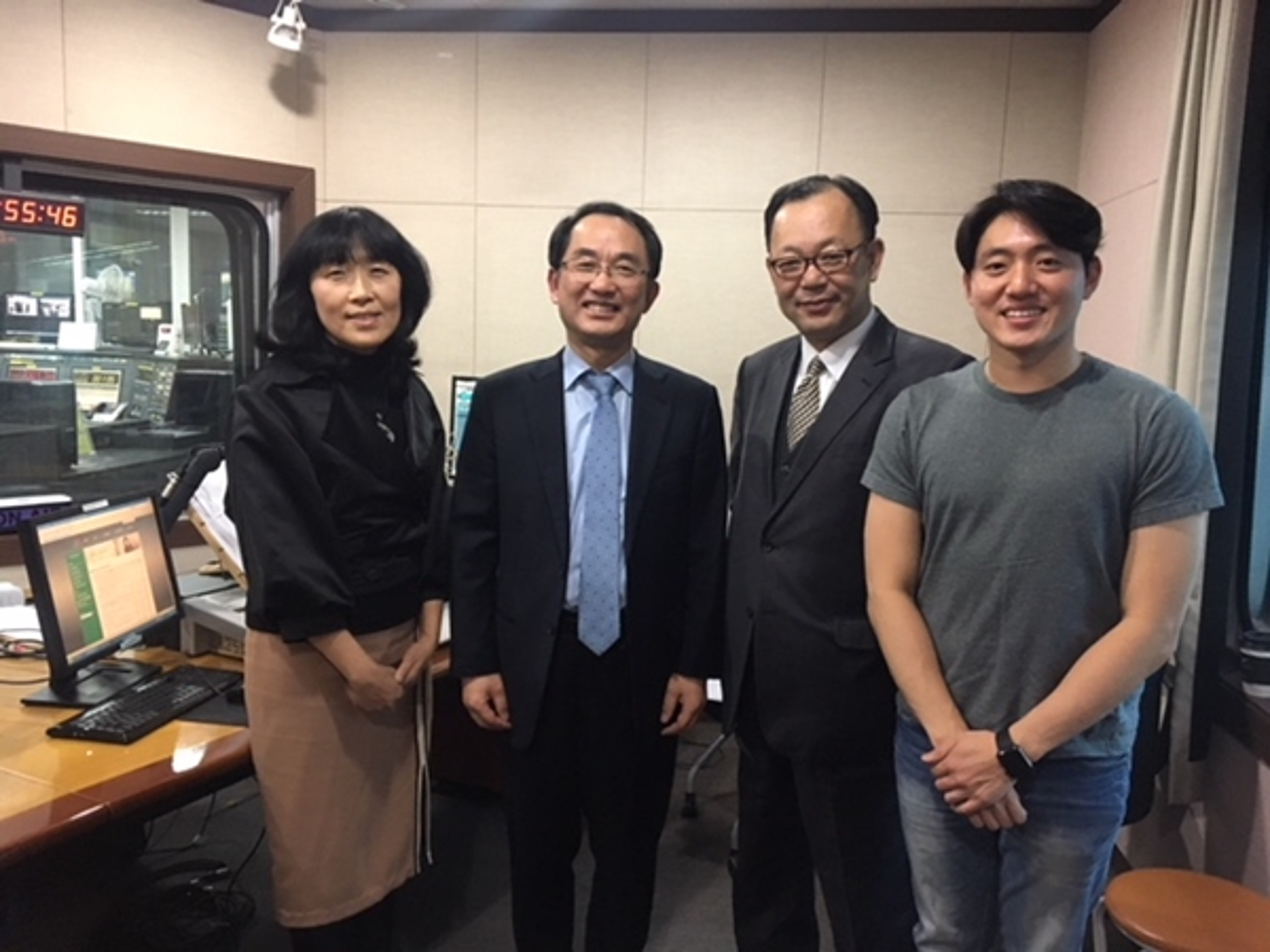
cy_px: 476
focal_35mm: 29
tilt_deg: -7.4
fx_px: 1064
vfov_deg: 48.2
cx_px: 635
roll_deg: -2.2
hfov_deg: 61.7
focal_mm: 4.15
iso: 200
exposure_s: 1/20
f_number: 2.2
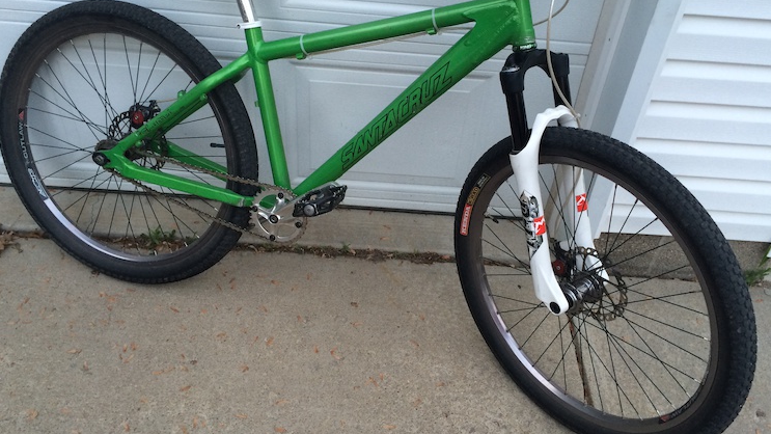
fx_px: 695
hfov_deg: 58.0
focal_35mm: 34
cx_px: 397
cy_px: 183
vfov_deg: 34.6
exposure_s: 1/30
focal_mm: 4.15
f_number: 2.2
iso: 80
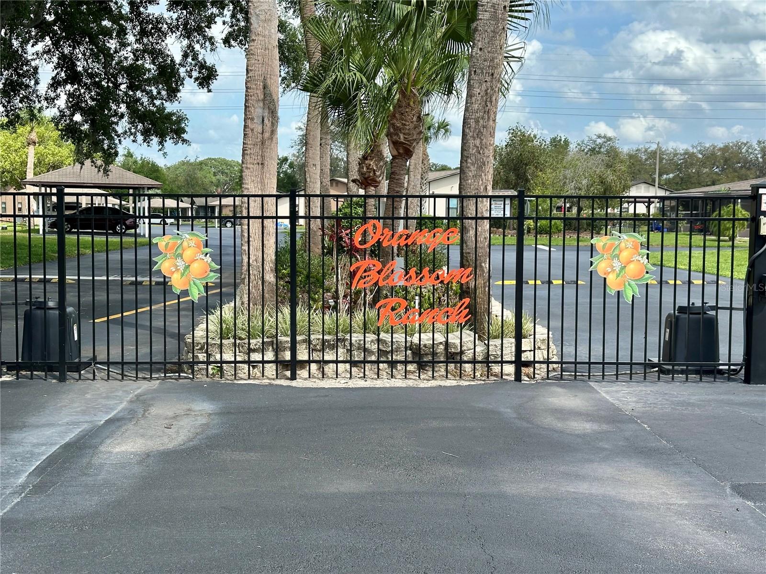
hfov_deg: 39.7
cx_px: 383
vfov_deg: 30.3
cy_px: 287
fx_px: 1062
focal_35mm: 48
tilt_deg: -3.8
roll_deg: -1.2
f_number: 1.78
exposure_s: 1/2070
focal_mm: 6.86
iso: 64
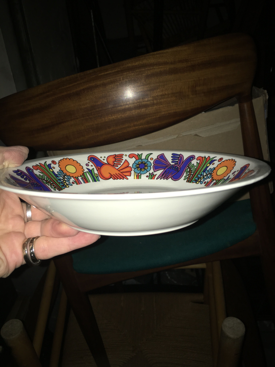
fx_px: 307
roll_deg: +5.2
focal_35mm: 29
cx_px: 138
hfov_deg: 48.2
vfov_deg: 61.7
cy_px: 184
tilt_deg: -29.2
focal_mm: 4.15
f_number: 2.2
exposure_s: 1/27
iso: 25
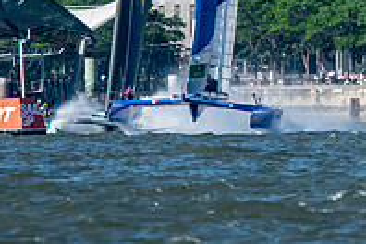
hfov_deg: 1.1
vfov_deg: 0.7
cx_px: 344
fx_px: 18807
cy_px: -76
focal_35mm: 1850
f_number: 5.6
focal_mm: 420
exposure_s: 1/1600
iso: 500
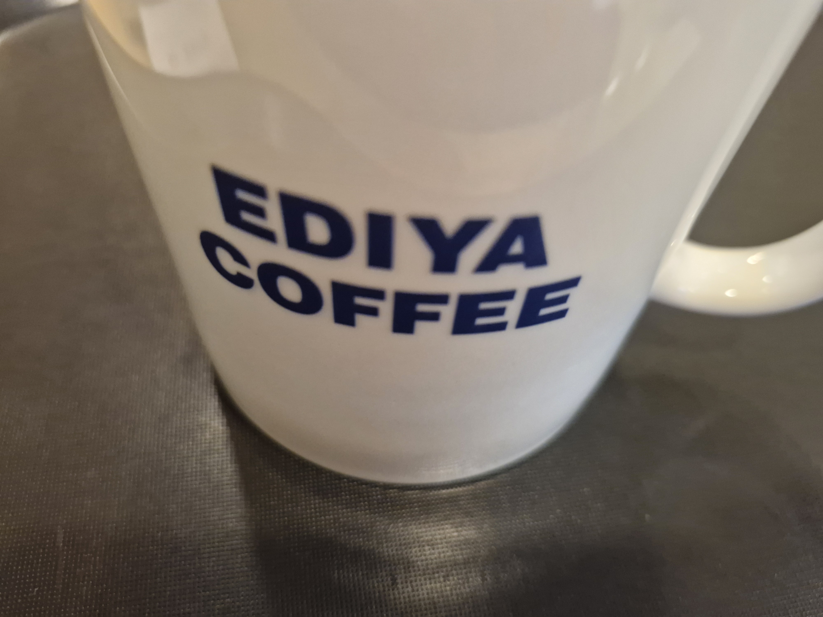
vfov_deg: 58.9
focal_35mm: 23
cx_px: 412
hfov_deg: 73.9
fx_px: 547
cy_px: 308
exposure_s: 1/120
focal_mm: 5.54
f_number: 1.8
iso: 1000
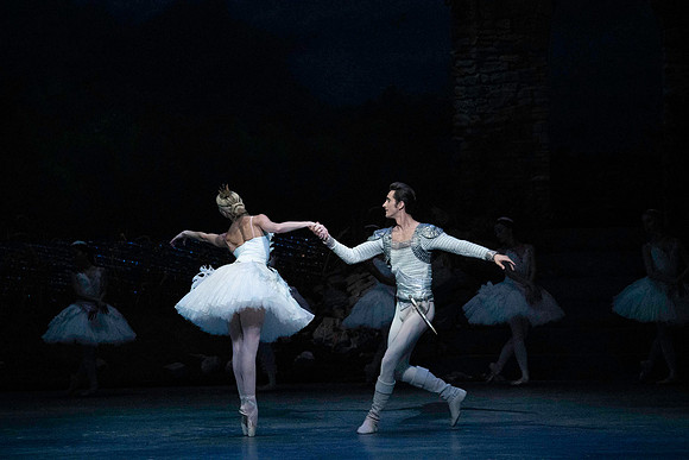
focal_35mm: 191
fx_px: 3656
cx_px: 344
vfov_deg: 7.2
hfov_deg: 10.8
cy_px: 230
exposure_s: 1/400
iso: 25600
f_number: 5
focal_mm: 191
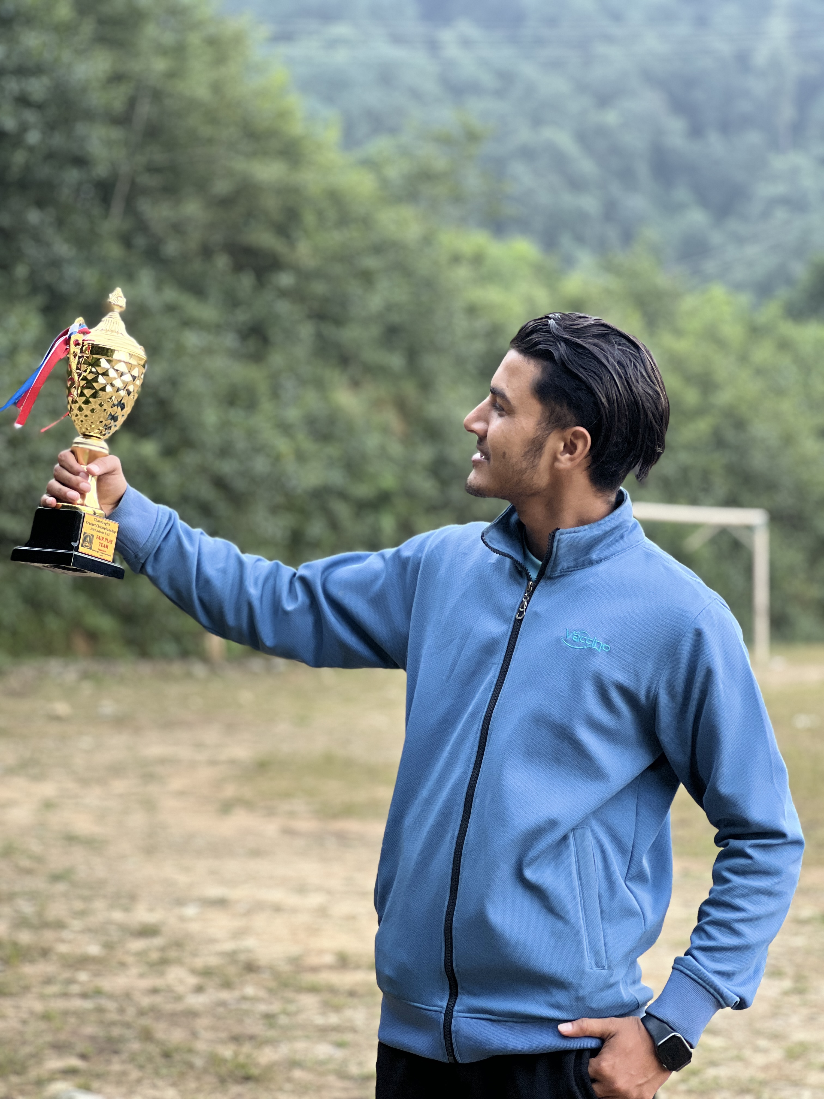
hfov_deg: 19.1
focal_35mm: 77
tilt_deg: +1.6
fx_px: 2444
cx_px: 412
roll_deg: +0.5
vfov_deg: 25.3
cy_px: 550
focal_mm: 9
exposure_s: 1/121
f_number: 2.8
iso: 125
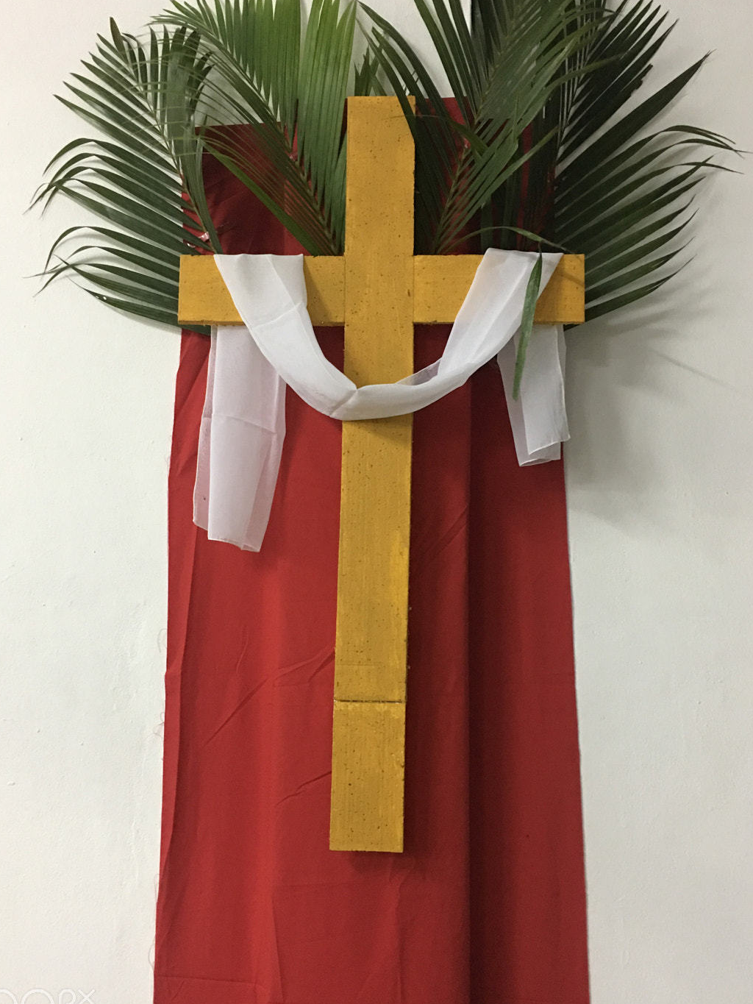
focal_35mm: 34
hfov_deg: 41.8
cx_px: 354
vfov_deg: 53.9
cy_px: 514
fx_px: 986
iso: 100
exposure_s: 1/4
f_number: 2.2
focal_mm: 4.15
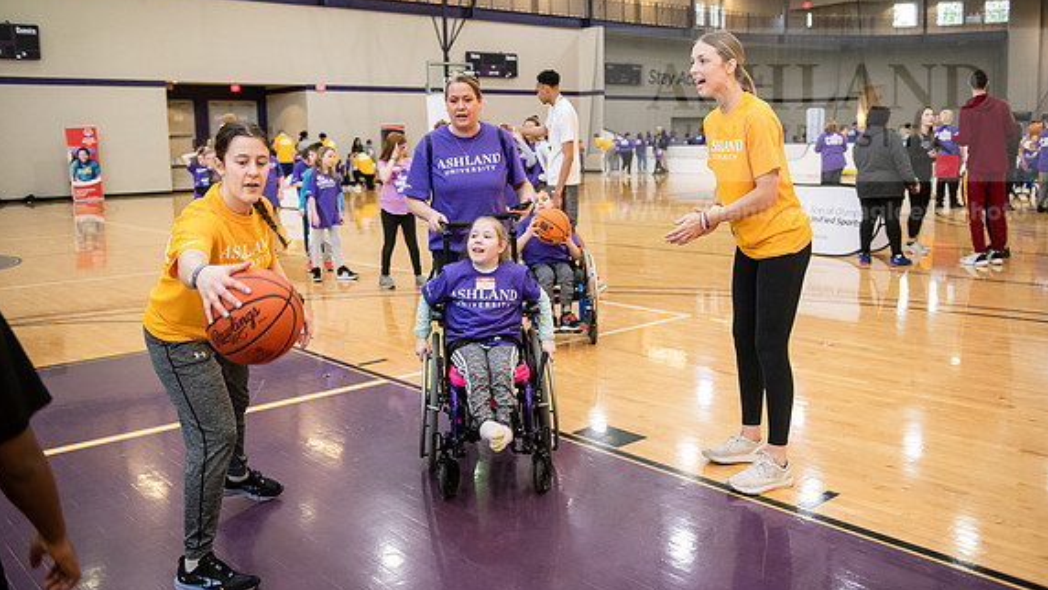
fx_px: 945
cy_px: 250
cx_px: 524
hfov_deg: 58.0
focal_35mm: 34
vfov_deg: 34.6
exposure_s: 1/200
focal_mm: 32
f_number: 3.2
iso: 2500
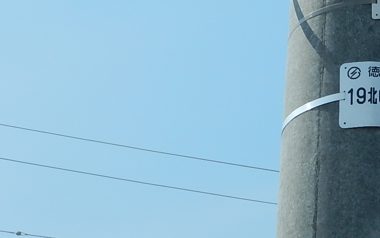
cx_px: 381
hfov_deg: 14.8
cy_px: -6
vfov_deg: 9.4
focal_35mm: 139
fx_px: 1440
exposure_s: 1/1250
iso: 125
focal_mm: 8.5
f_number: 4.3
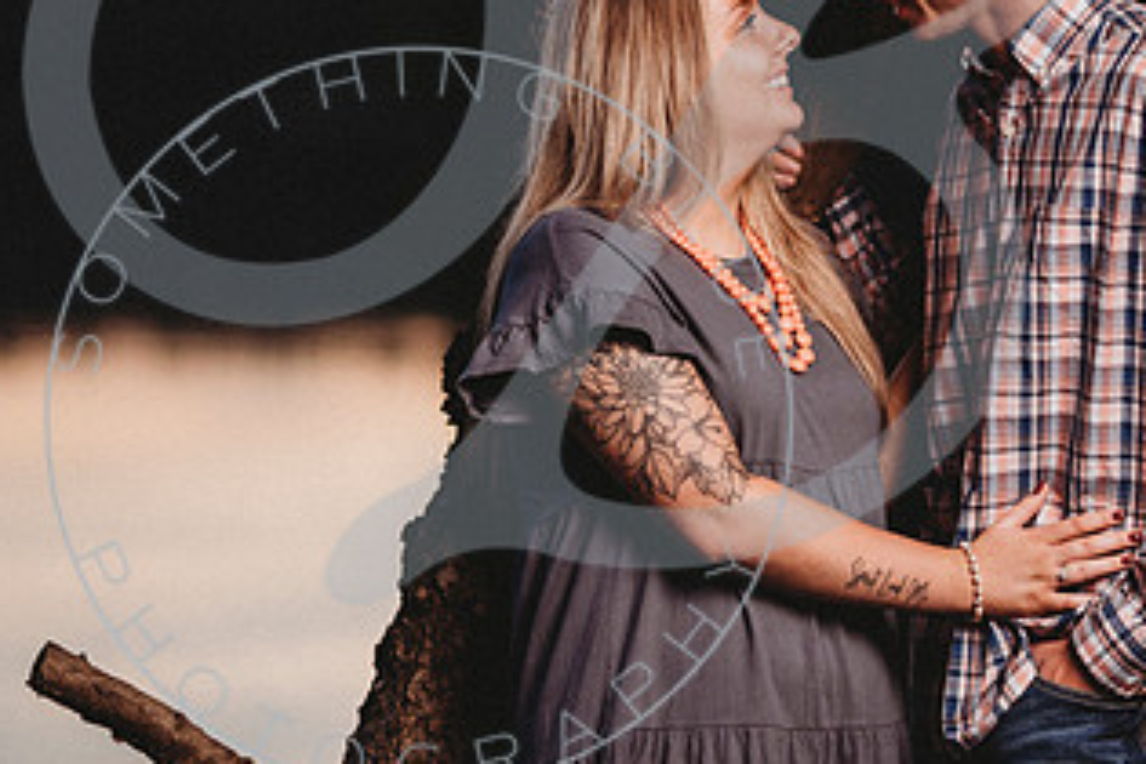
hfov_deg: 12.8
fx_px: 5125
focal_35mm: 161
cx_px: 618
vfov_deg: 8.5
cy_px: 114
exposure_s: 1/1000
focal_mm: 85
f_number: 1.8
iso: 200
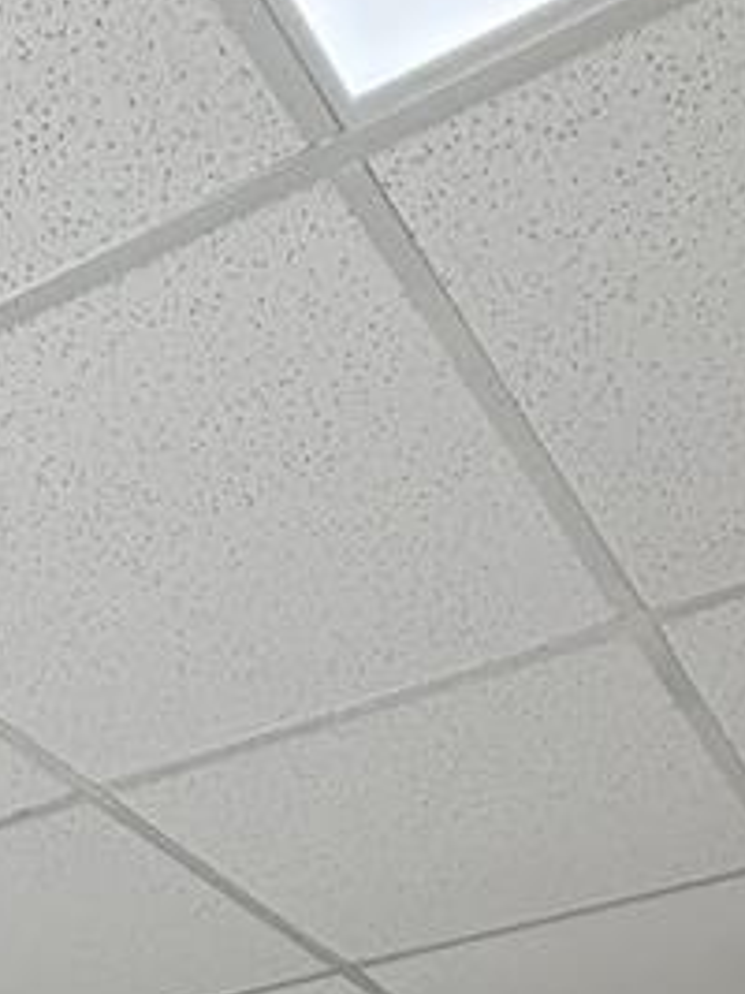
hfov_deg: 23.2
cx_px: 257
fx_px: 1809
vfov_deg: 20.0
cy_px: 1876
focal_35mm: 63
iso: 100
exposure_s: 1/120
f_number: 2.2
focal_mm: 2.22
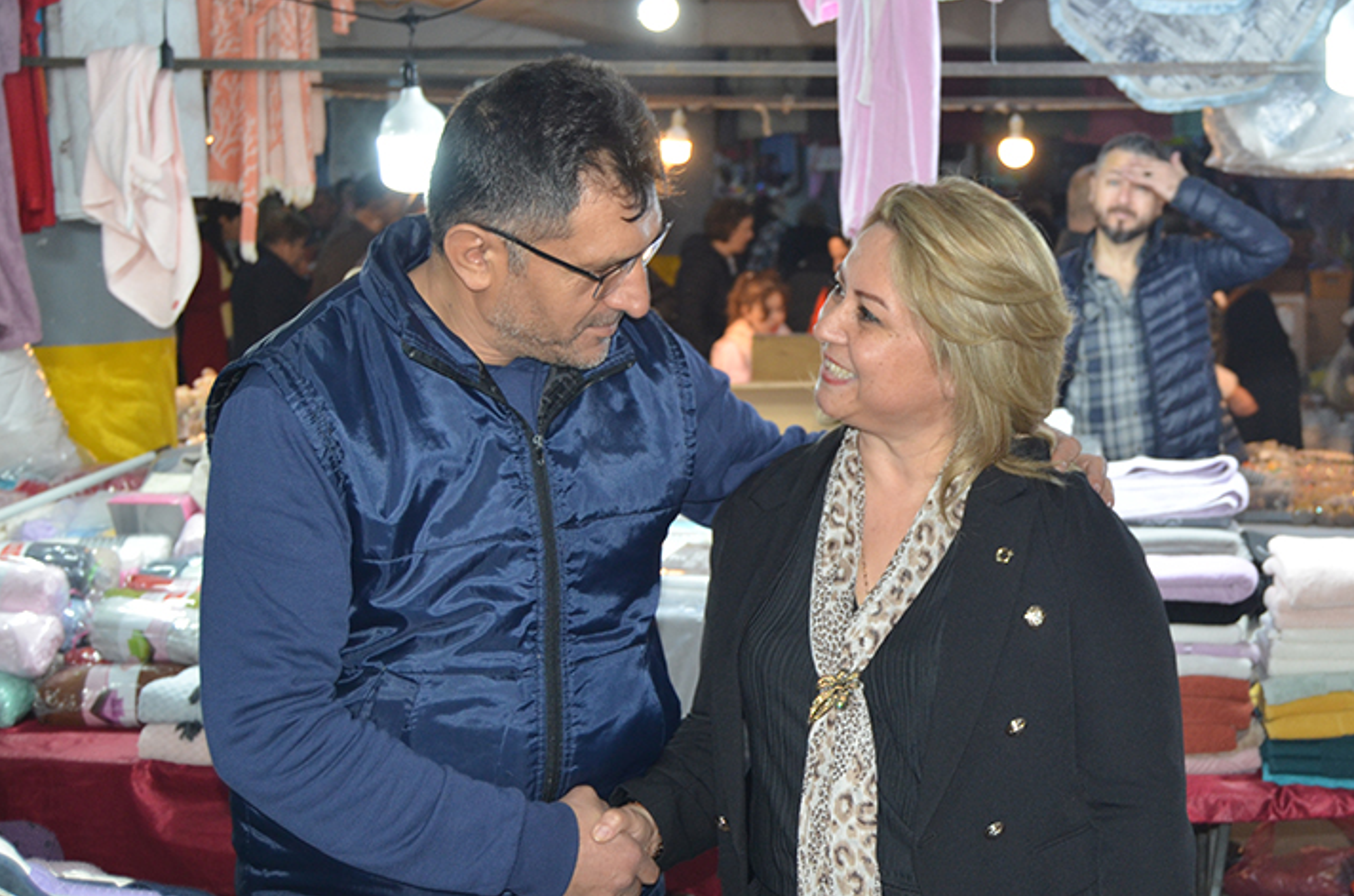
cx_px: 869
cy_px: 420
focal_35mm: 59
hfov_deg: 33.8
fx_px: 2214
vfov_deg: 22.9
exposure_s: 1/60
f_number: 4
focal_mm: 28
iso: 500
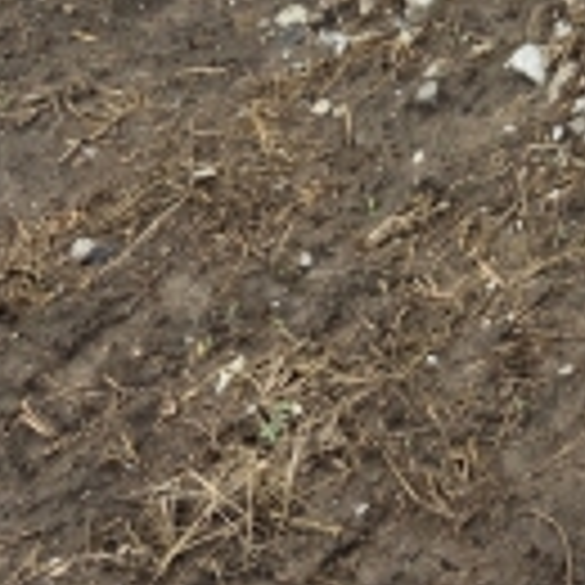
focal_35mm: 160
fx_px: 3059
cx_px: 1350
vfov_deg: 9.3
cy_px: -976
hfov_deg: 9.8
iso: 80
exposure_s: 1/2921
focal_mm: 6.3
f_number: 1.7
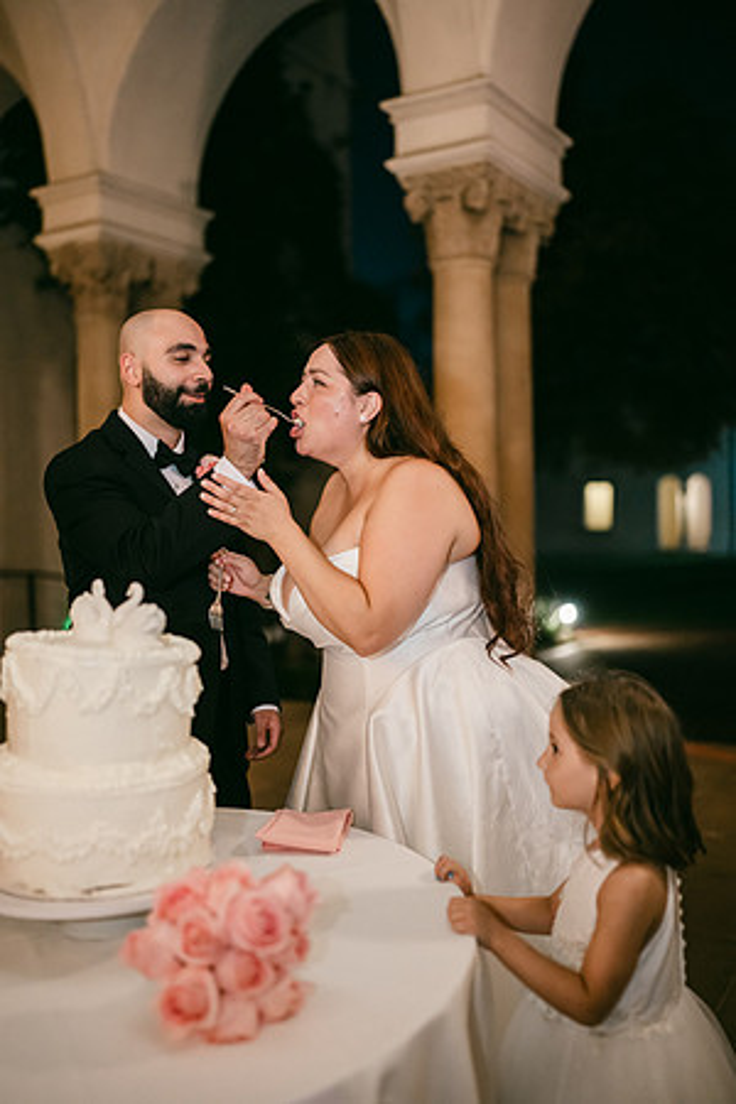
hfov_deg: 37.9
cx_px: 368
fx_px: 1073
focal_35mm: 35
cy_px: 552
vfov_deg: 54.4
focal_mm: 35
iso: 1250
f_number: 1.2
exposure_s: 1/125
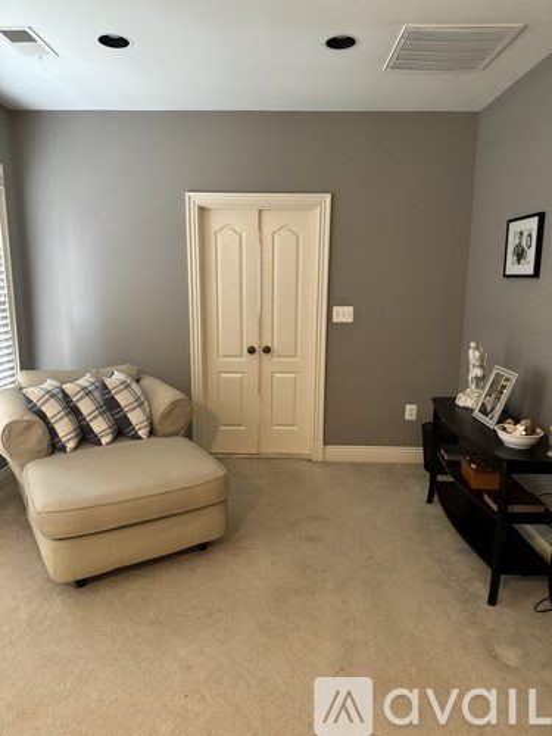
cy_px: 368
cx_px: 276
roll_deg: -0.1
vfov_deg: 71.6
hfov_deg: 56.8
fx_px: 510
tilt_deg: -10.9
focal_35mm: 24
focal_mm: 6.76
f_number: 1.78
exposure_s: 1/60
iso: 640
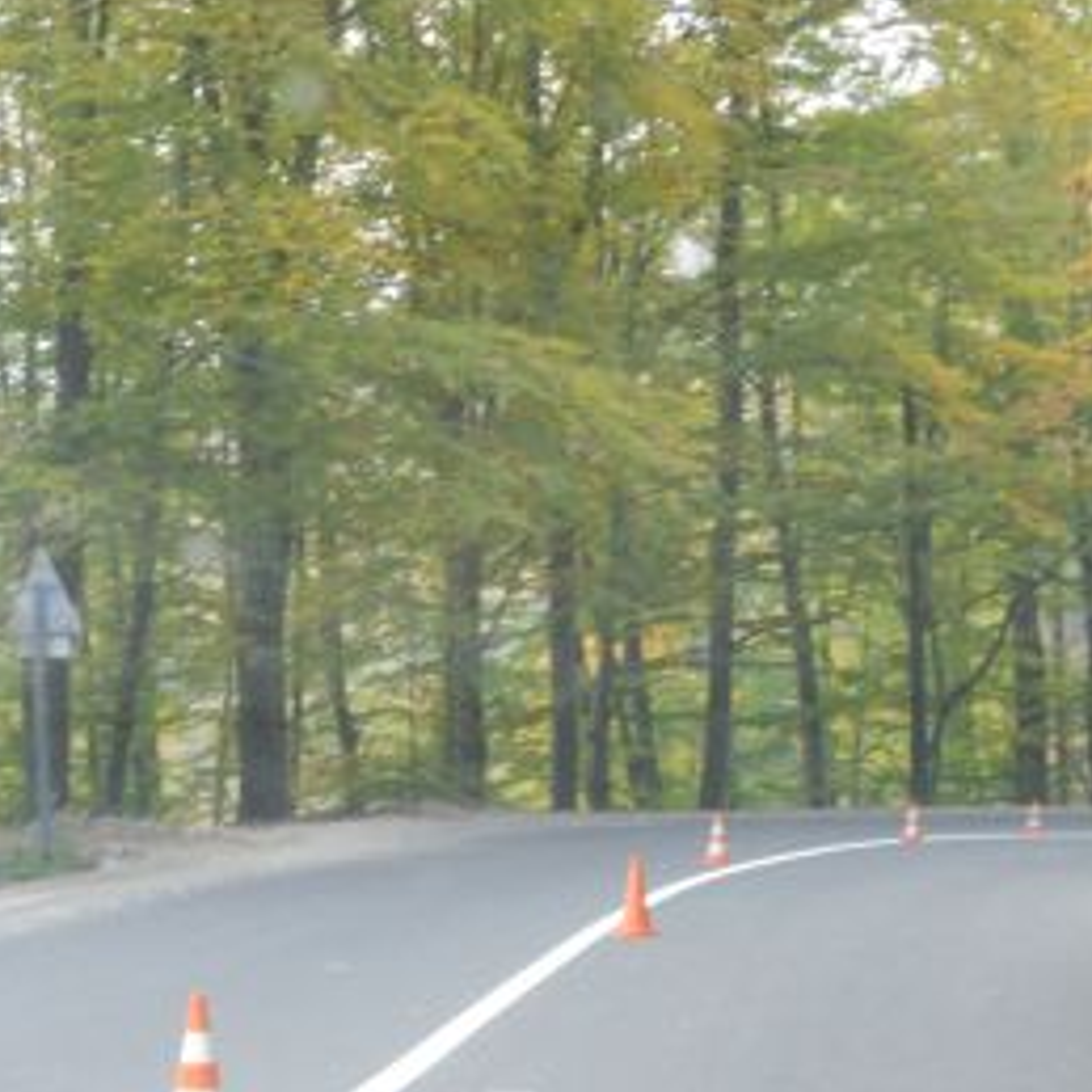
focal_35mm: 111
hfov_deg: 15.6
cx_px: 772
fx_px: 3962
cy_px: 672
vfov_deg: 15.7
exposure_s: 1/30
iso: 320
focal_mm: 11.7
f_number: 5.3
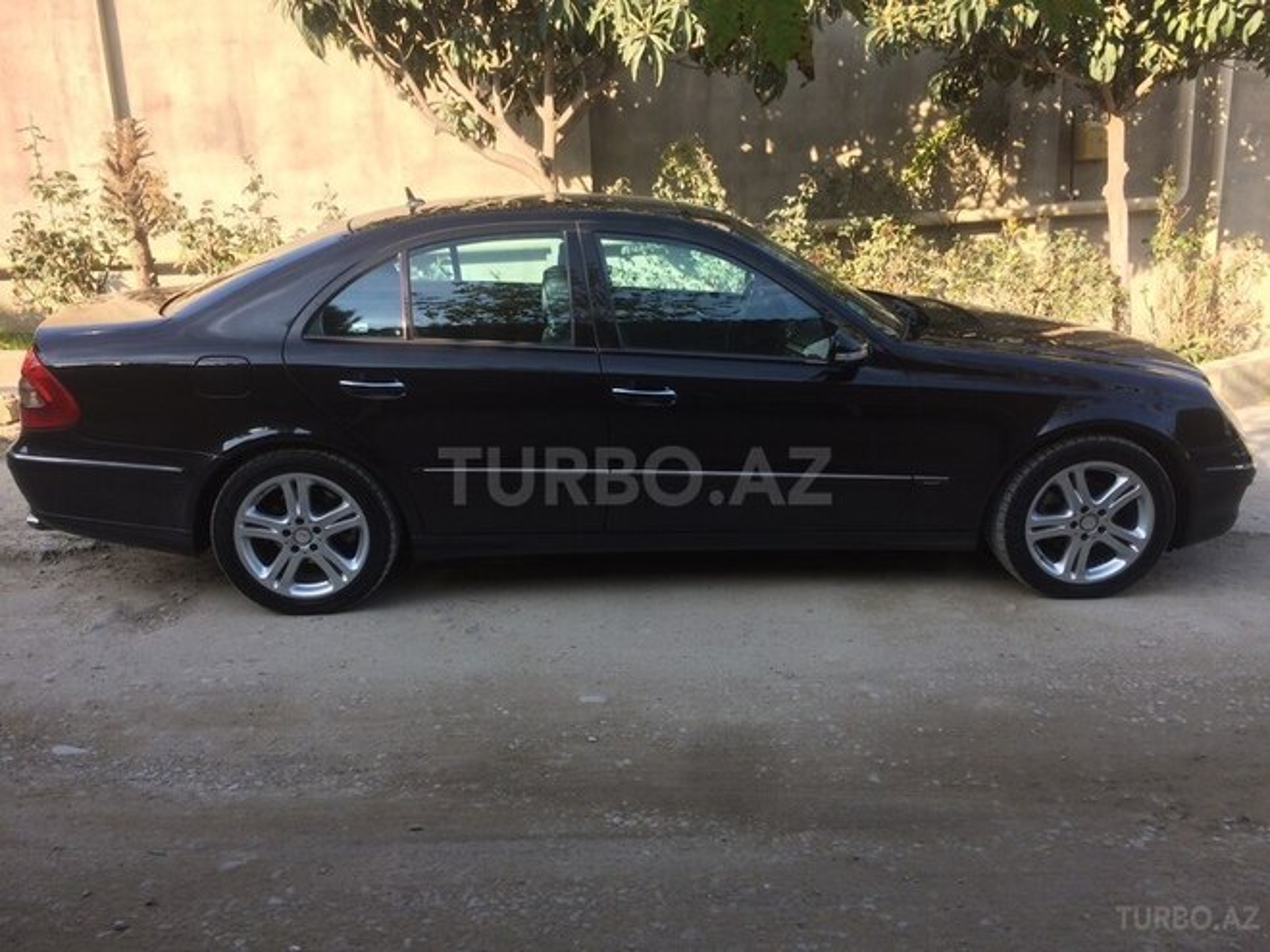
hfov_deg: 61.7
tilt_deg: -14.9
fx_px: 1064
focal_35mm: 29
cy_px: 476
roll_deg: +1.9
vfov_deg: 48.2
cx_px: 635
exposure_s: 1/461
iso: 32
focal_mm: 4.15
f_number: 2.2
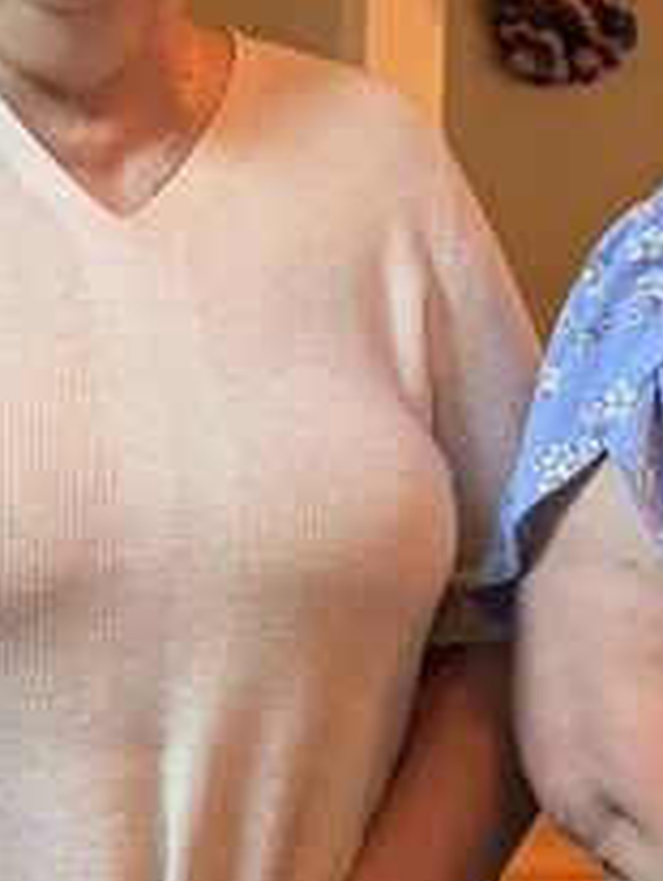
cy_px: 402
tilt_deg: -3.9
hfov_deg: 11.5
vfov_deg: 15.3
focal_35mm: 129
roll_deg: -1.0
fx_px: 3288
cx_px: 124
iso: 400
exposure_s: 1/40
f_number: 1.6
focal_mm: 5.96
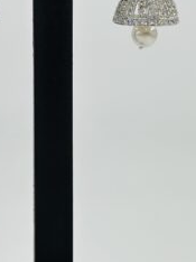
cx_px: 58
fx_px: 870
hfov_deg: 12.8
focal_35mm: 115
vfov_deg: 17.1
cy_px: 95
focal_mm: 6.86
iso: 80
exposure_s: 1/1639
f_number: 1.78
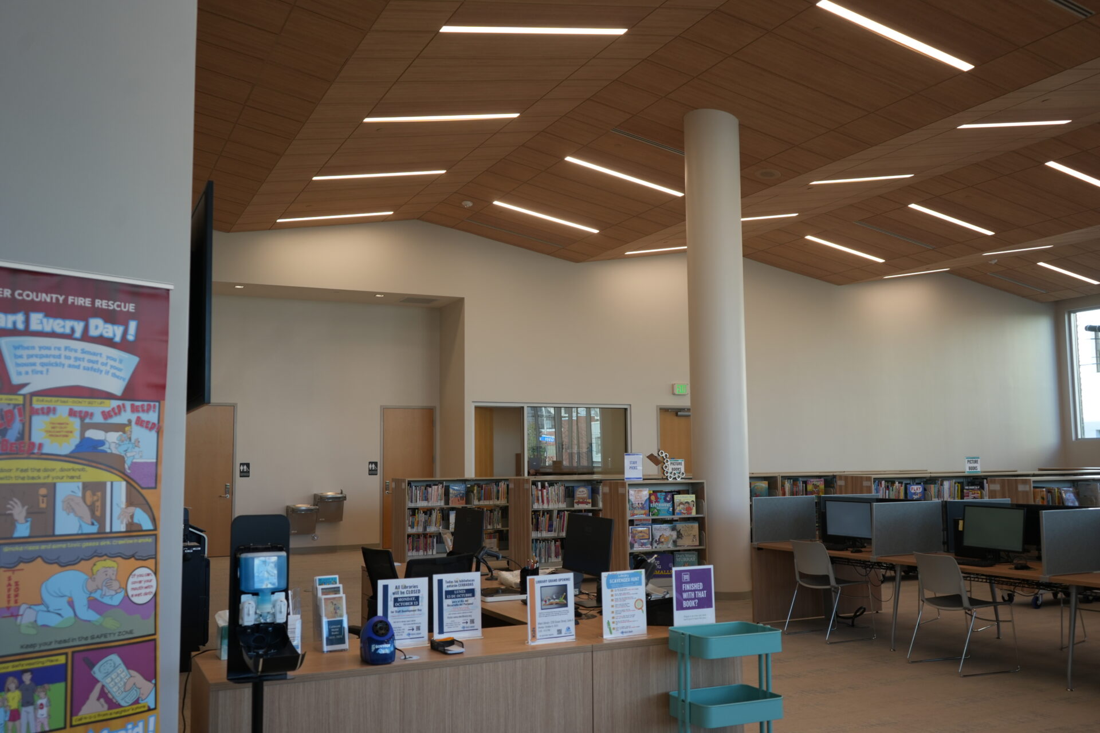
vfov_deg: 41.1
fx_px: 978
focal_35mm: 32
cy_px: 366
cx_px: 550
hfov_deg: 58.7
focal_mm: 32
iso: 320
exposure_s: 1/160
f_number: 4
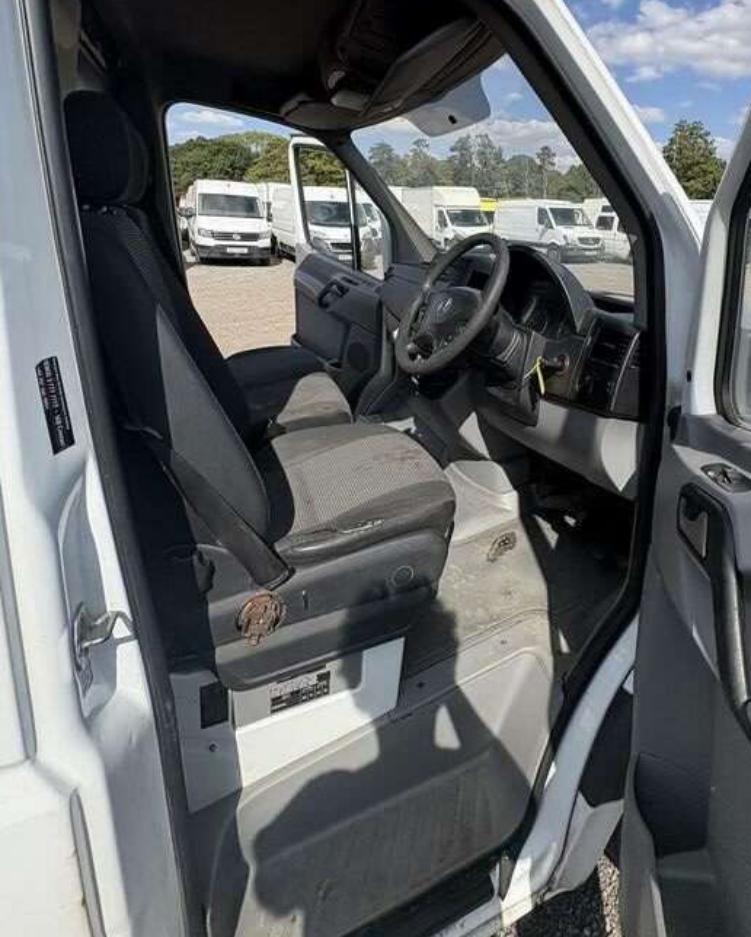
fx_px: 527
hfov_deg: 69.6
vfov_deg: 80.4
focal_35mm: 19
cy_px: 310
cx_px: 477
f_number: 2.2
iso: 64
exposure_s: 1/1789
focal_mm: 2.22
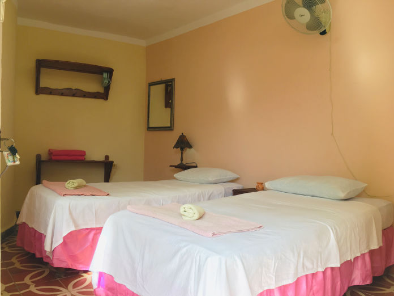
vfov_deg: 48.2
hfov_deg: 61.7
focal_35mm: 29
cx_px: 197
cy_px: 148
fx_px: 330
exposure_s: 1/120
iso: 40
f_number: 2.2
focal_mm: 4.15
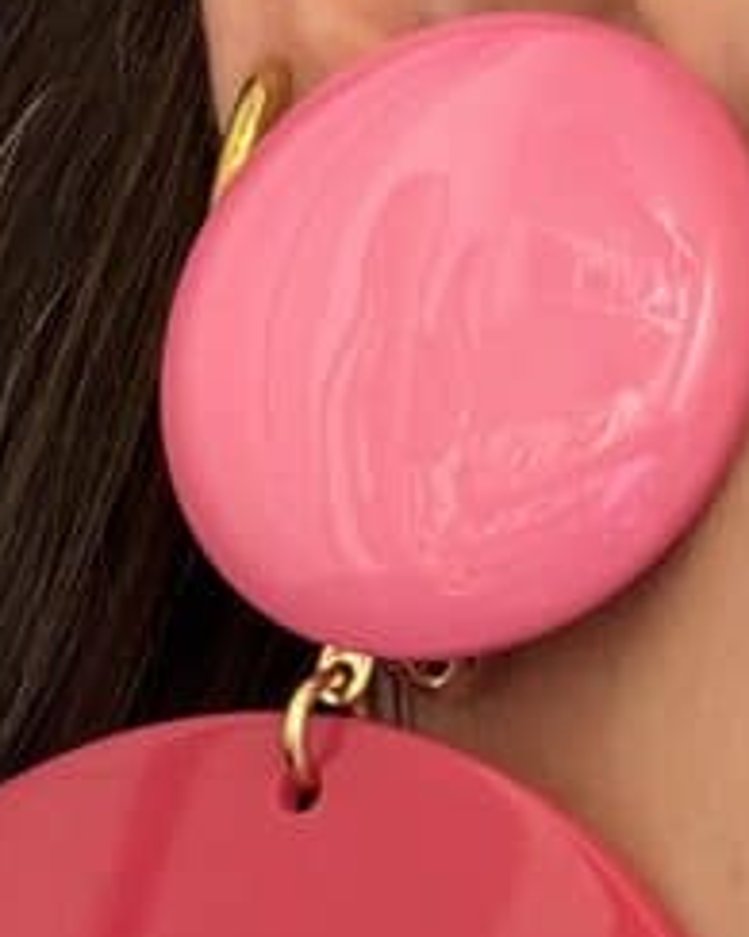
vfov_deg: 15.3
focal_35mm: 123
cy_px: 995
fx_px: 3410
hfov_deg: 11.9
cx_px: -442
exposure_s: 1/50
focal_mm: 2.69
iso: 125
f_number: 1.9
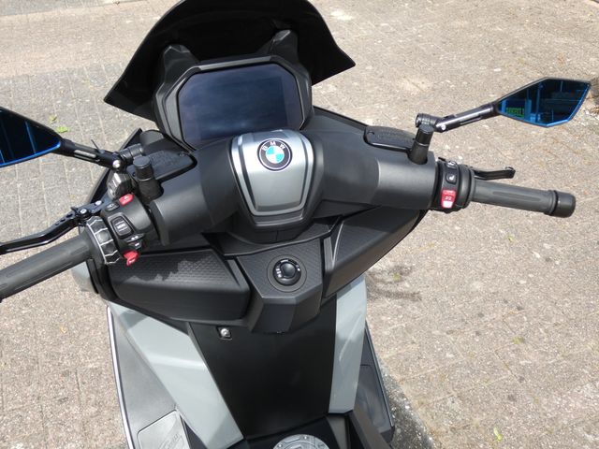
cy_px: 224
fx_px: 623
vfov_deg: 39.7
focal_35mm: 36
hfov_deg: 51.4
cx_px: 300
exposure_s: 1/320
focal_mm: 6.5
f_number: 3.5
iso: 80
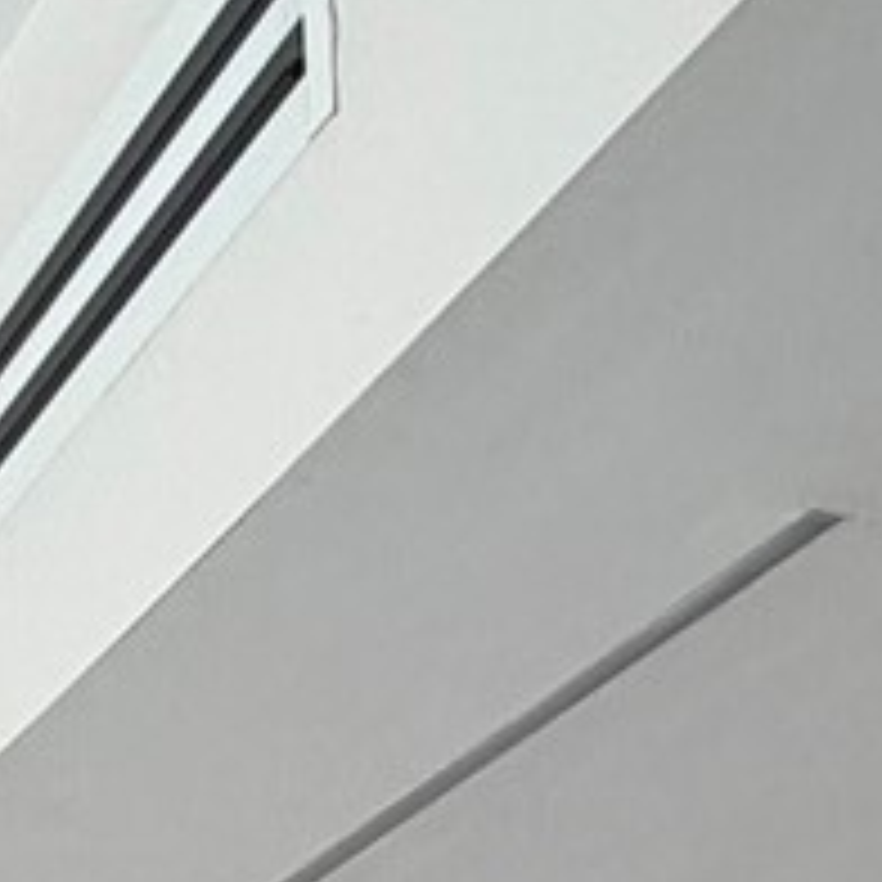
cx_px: 810
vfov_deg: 12.2
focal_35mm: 101
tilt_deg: -11.7
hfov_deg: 17.0
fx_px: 2912
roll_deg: +2.7
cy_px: 2344
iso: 40
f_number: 2.2
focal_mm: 2.22
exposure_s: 1/135
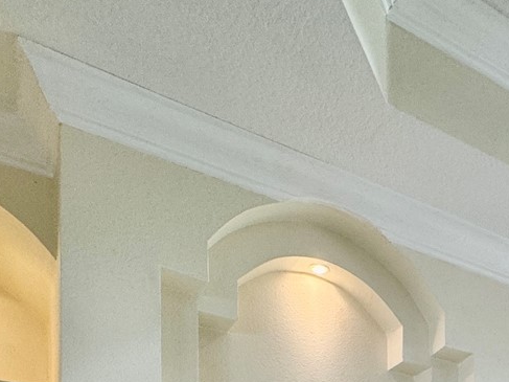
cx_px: 498
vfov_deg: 23.1
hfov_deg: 37.3
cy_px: 621
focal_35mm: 46
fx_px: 676
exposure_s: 1/120
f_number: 2.2
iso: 80
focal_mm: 2.22
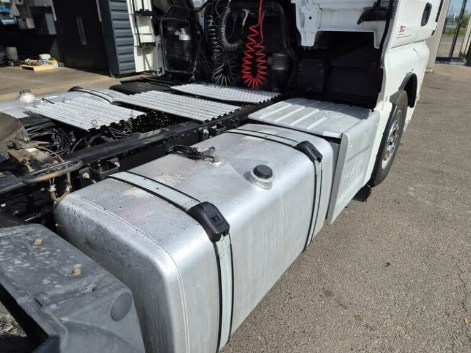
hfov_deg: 73.9
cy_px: 176
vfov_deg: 58.9
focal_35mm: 23
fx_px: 313
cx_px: 236
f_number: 1.8
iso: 25
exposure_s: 1/2640
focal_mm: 5.4
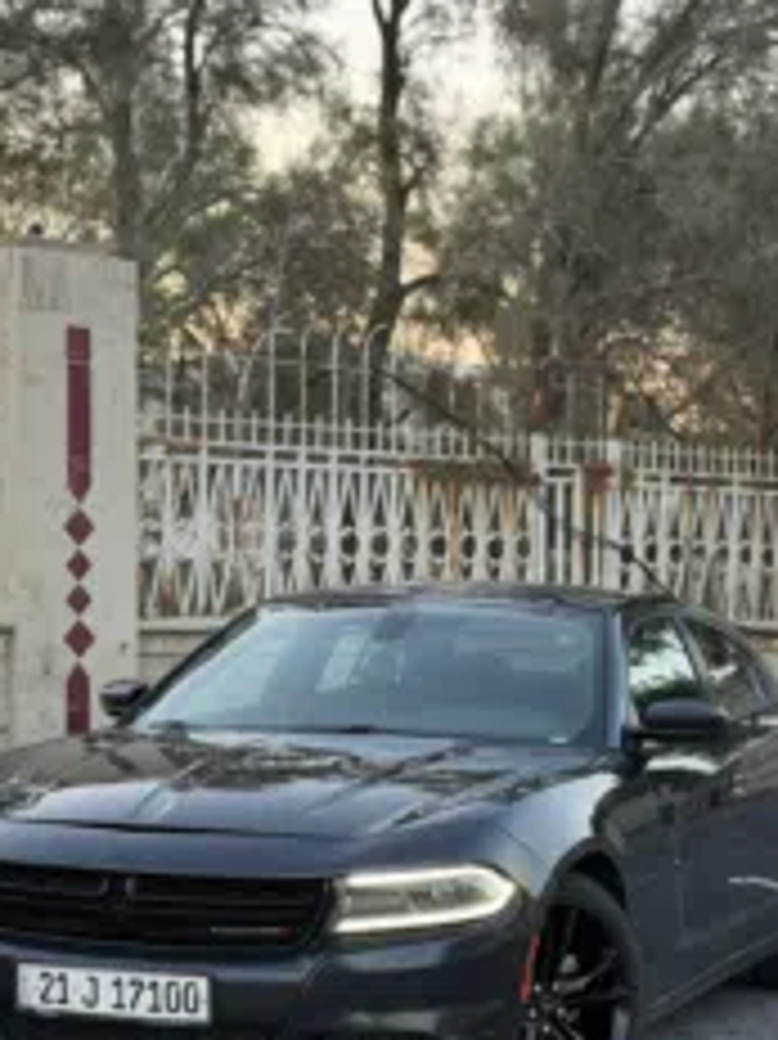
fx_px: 2490
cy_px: 495
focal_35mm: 83
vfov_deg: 23.6
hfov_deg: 17.8
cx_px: 342
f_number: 1.78
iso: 100
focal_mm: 6.76
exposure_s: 1/196
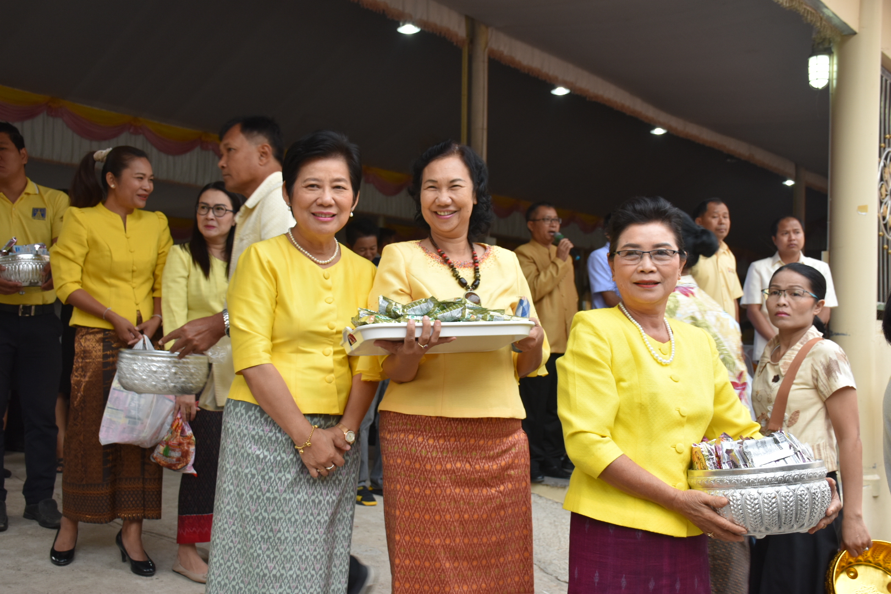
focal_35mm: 39
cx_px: 446
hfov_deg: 49.6
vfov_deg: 34.2
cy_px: 297
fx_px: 965
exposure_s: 1/125
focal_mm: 26
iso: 400
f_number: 5.6
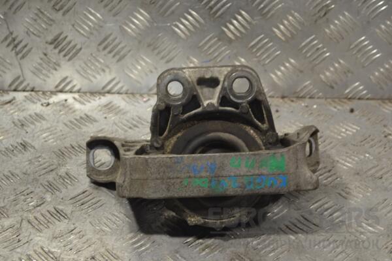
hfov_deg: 29.2
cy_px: 130
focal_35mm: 69
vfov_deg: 19.7
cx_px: 196
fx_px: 751
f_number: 5.3
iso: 200
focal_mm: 46
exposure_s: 1/30
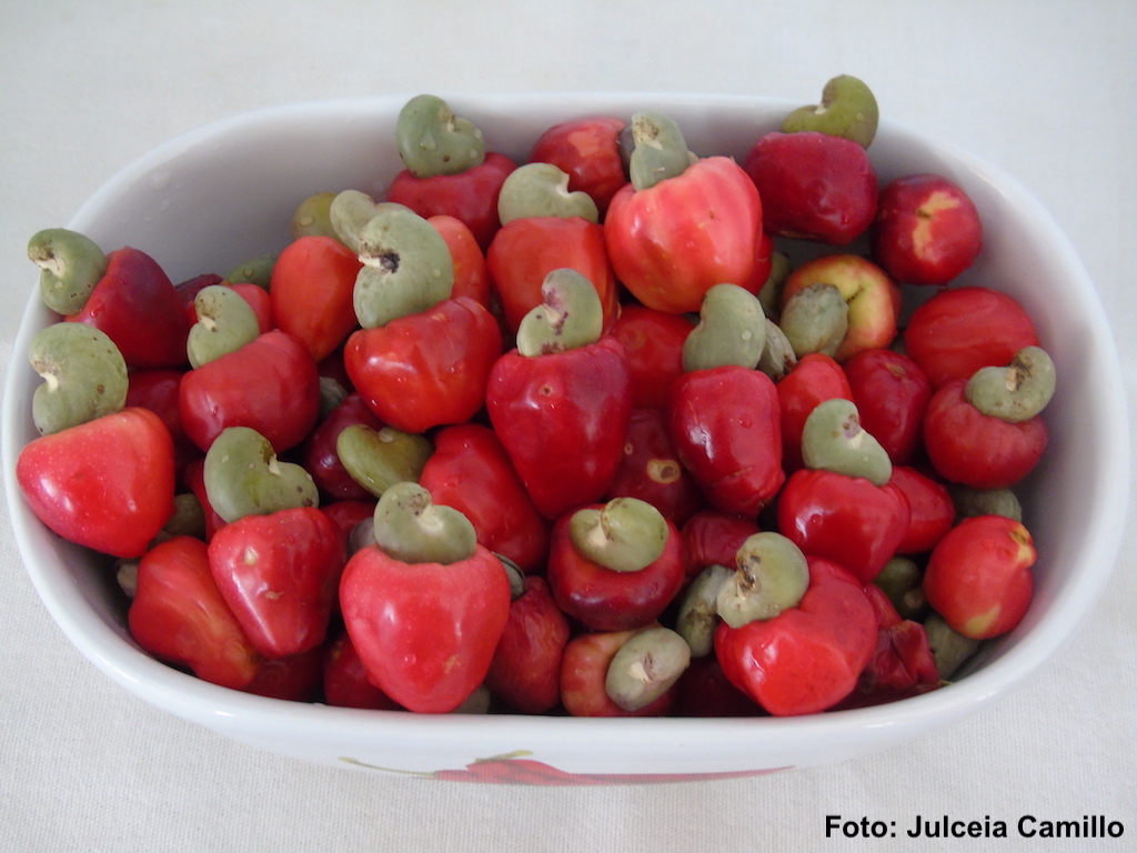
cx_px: 568
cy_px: 426
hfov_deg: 35.5
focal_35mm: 54
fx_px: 1774
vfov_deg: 27.0
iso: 400
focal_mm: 9.6
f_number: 4.3
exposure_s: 1/15
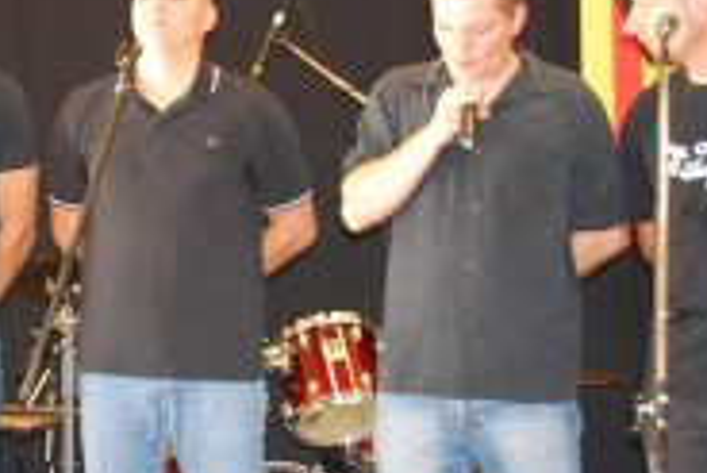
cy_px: 23
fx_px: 2457
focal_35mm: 125
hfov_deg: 15.8
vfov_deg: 10.9
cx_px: -131
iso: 1000
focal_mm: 24
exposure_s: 1/60
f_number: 4.2
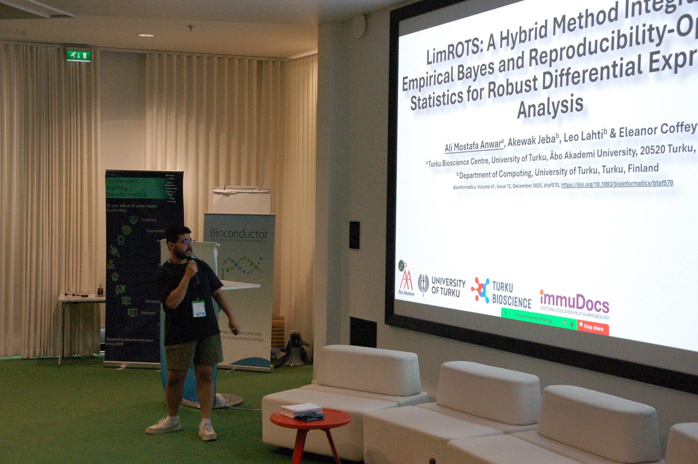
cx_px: 349
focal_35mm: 51
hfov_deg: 38.9
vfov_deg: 26.4
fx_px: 988
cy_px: 232
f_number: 5.6
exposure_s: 1/125
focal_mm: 34
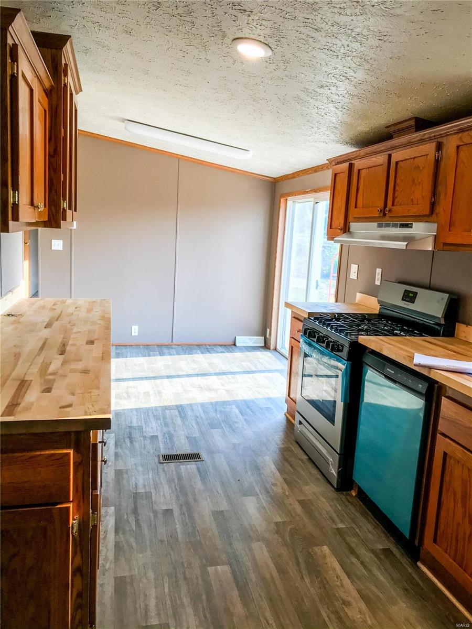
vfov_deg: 63.4
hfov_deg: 49.7
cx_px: 236
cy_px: 314
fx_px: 509
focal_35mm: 28
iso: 25
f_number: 1.8
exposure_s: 1/60
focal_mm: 3.99
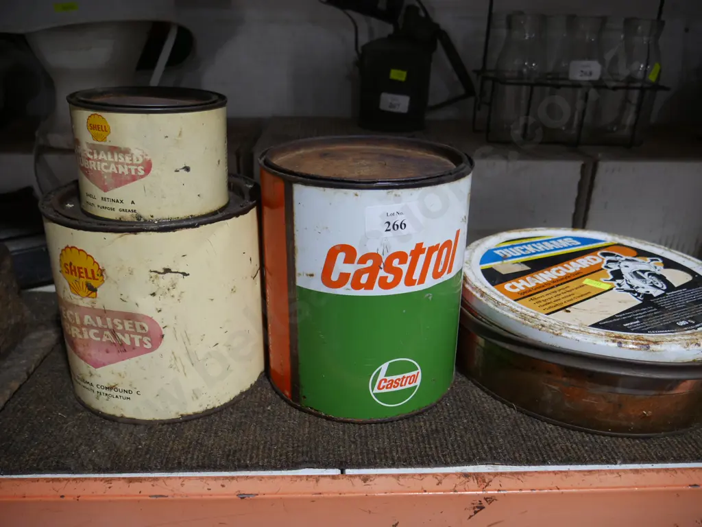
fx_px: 568
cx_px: 351
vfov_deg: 49.7
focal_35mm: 28
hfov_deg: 63.4
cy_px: 264
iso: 320
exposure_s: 1/60
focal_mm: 14
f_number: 3.5
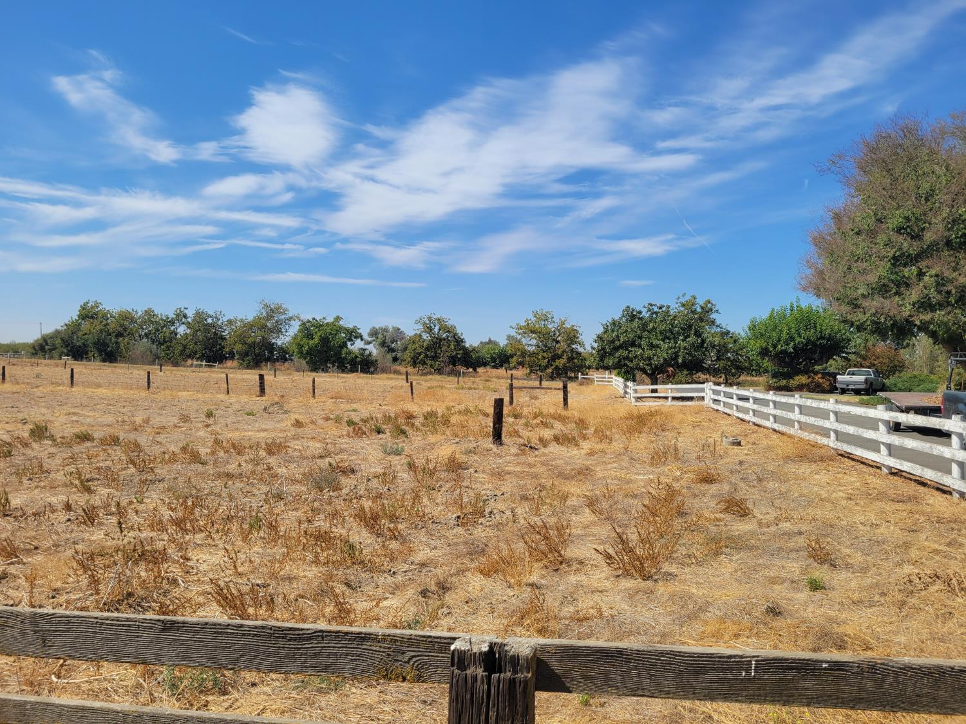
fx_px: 726
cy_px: 362
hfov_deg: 67.3
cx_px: 483
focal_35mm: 26
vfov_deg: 53.1
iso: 40
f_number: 1.8
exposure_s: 1/3050
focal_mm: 5.4
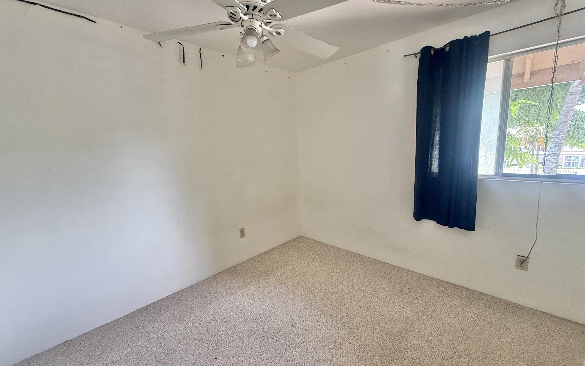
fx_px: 239
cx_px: 292
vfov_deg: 74.8
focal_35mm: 15
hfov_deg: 101.5
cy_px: 182
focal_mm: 2.22
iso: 320
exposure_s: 1/64
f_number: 2.2
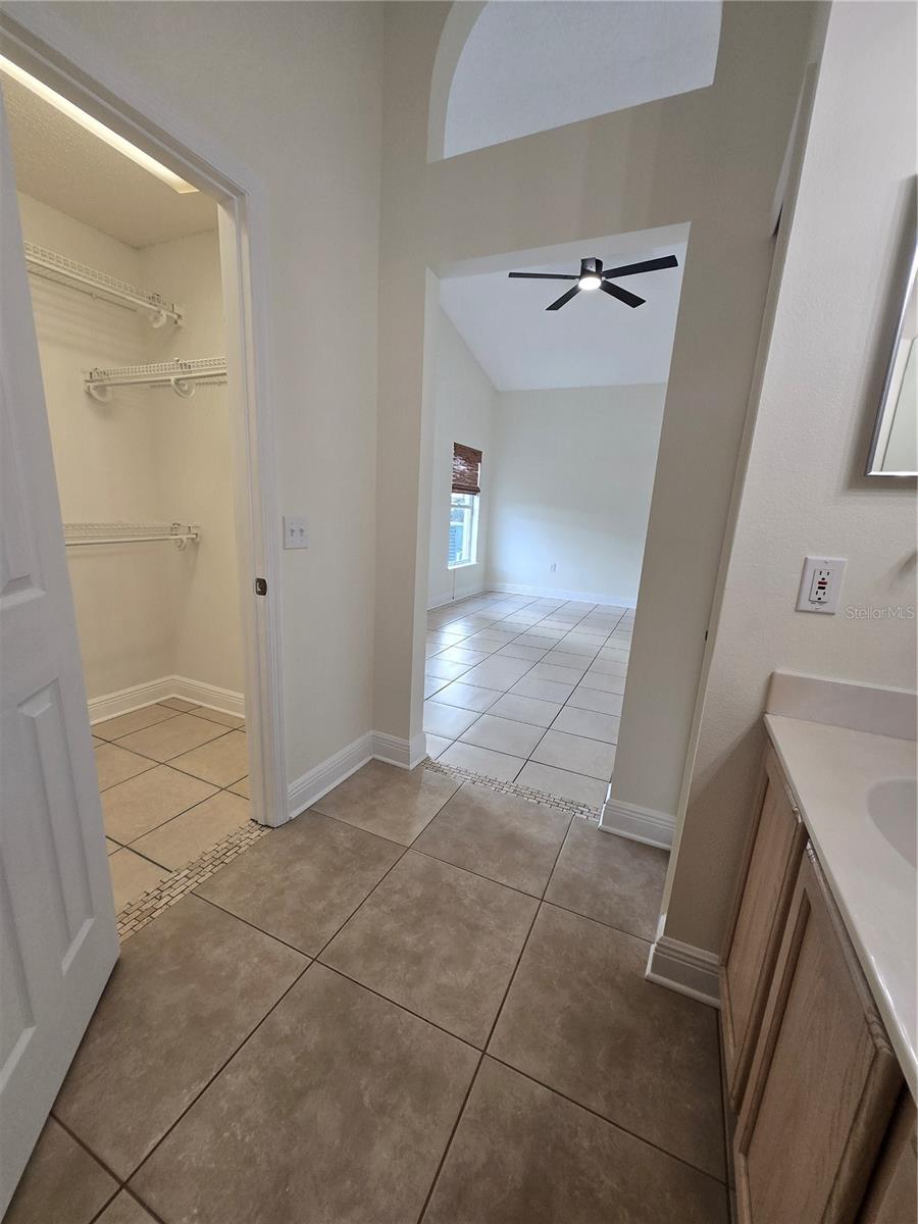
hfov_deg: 89.9
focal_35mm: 13
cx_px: 459
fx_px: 460
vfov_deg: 106.2
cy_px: 612
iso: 80
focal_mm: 1.7
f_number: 2.2
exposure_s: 1/60
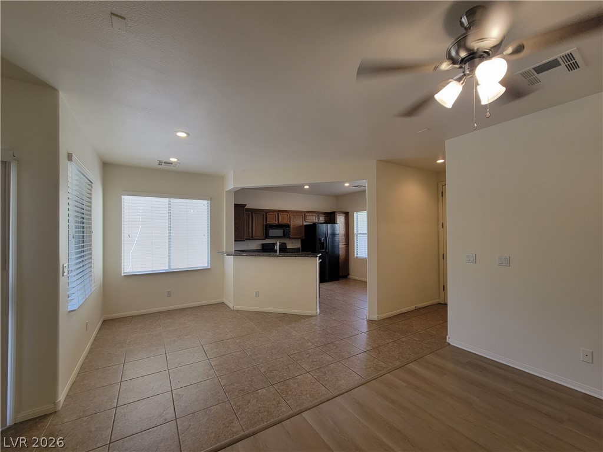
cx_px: 302
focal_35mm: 13
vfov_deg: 89.9
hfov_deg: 106.2
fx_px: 226
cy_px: 226
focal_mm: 2.2
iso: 64
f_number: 2.2
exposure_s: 1/60
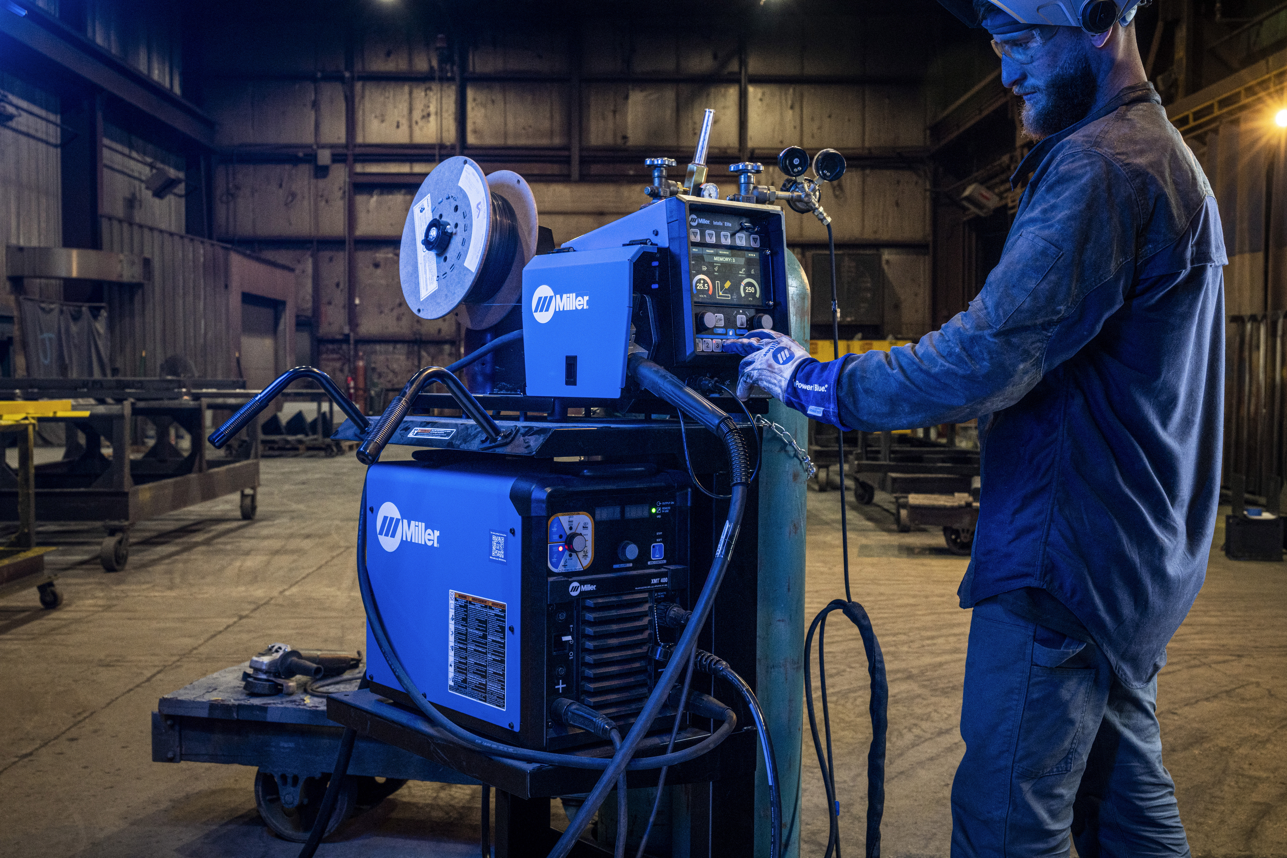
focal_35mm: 37
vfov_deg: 35.9
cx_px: 644
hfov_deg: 51.9
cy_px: 429
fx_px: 1323
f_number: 8
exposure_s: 1/40
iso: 1600
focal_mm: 37
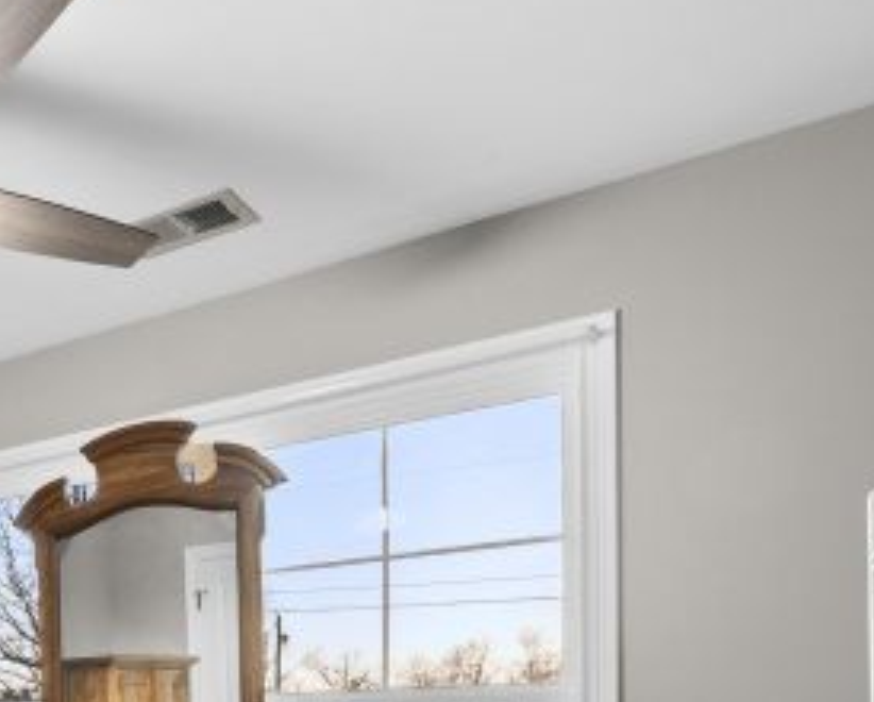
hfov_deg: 35.6
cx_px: -161
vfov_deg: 32.6
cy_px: 753
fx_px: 1062
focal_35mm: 41
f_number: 11
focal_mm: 16
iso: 400
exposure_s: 1.6
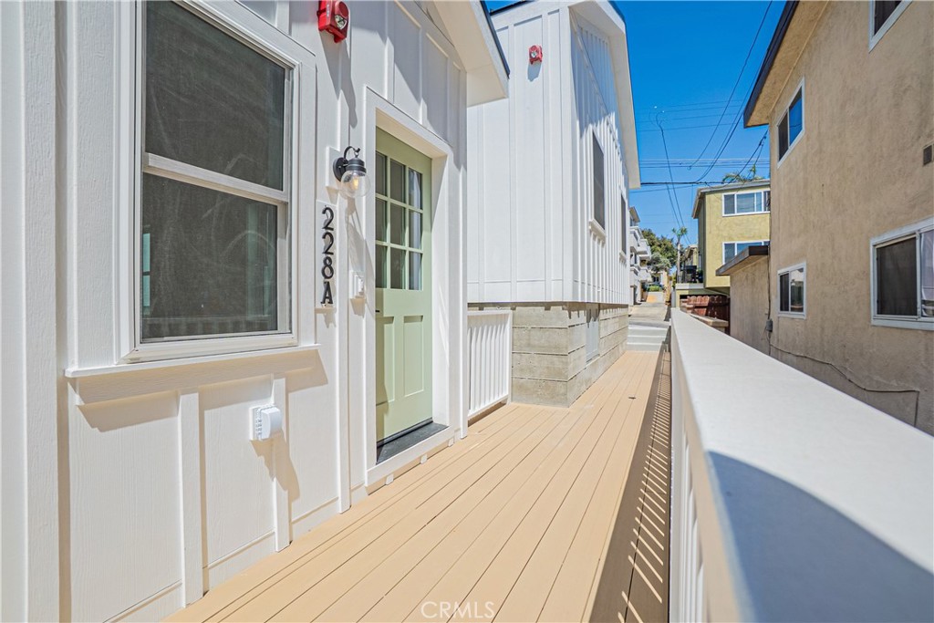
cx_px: 467
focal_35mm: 15
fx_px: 389
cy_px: 312
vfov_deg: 77.3
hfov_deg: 100.4
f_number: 8
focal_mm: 10
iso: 400
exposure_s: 1/8000
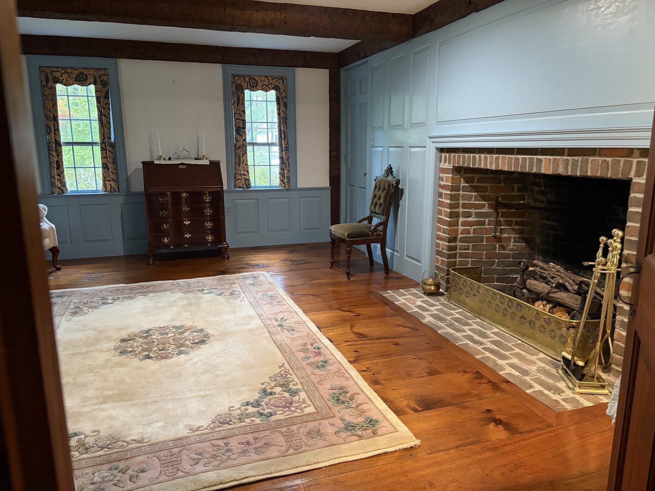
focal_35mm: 26
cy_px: 246
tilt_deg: -11.1
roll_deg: +0.6
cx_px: 328
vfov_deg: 53.1
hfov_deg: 67.3
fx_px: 492
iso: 400
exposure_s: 1/40
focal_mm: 5.96
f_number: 1.6
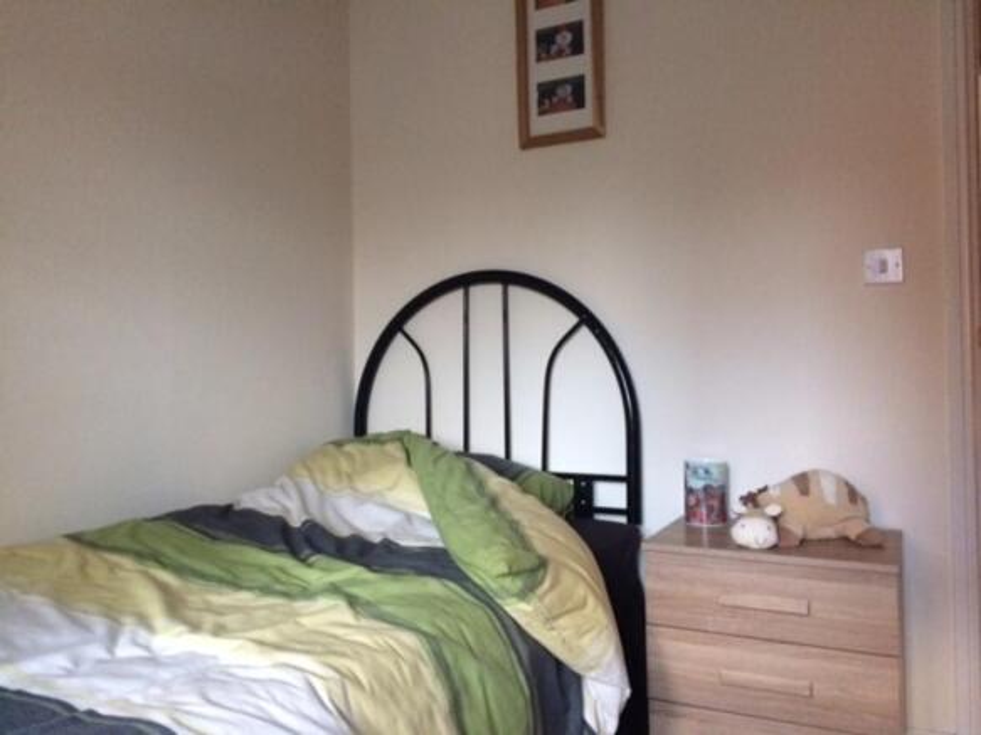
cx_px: 490
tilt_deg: -2.4
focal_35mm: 29
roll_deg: +0.6
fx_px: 822
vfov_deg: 48.2
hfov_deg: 61.7
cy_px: 368
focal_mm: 4.15
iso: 320
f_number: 2.2
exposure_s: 1/25
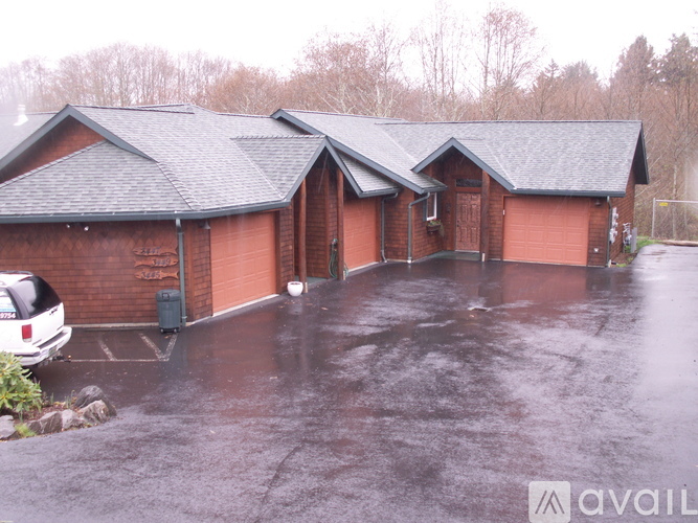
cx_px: 349
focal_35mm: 35
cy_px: 262
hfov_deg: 52.6
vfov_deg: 40.7
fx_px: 706
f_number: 2.8
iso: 50
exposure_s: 1/125
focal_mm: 5.86
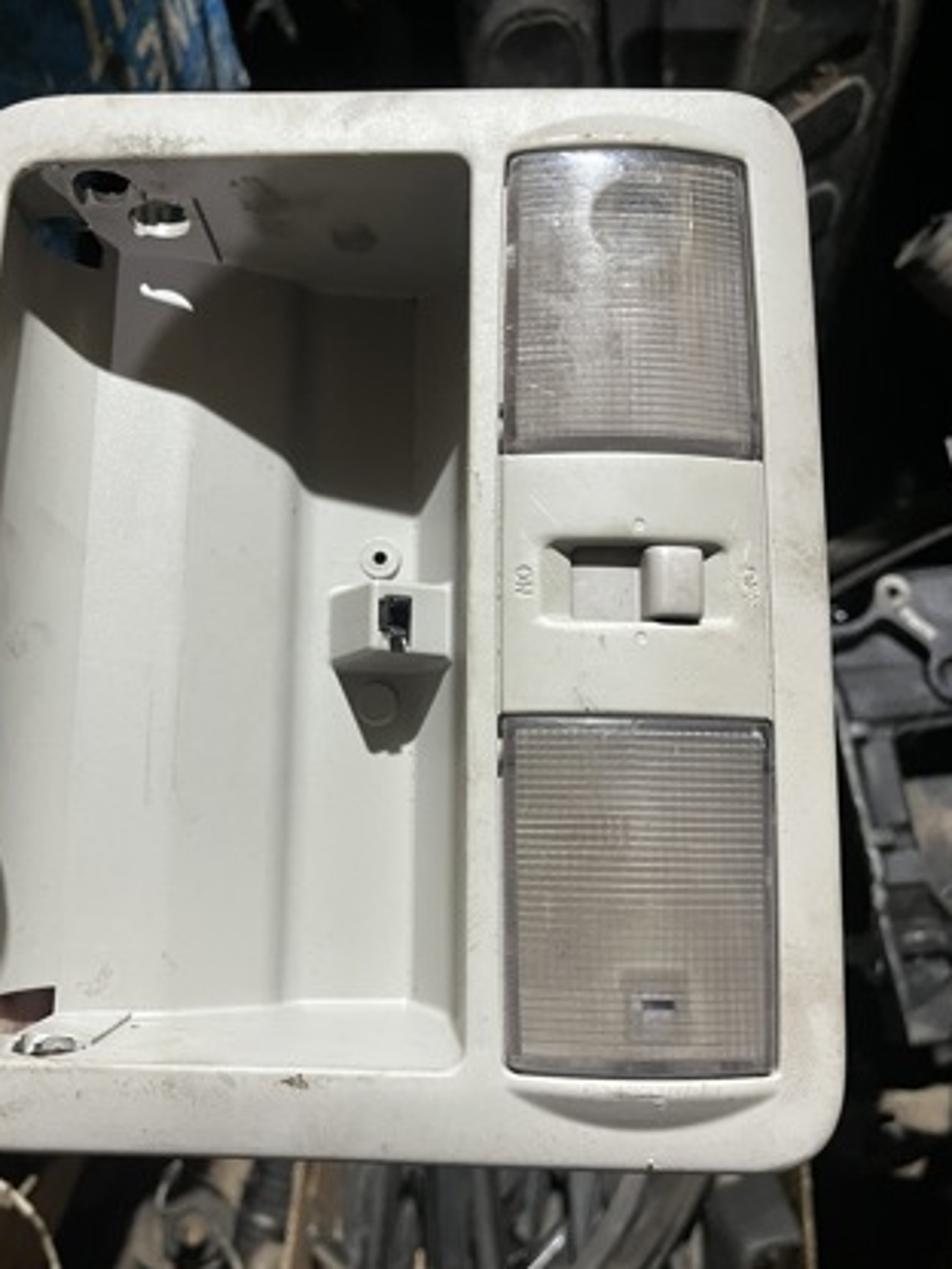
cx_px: 418
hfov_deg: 46.7
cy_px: 613
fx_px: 1100
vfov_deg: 60.0
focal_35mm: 30
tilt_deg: -65.4
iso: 320
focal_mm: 5.1
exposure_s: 1/50
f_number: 1.6
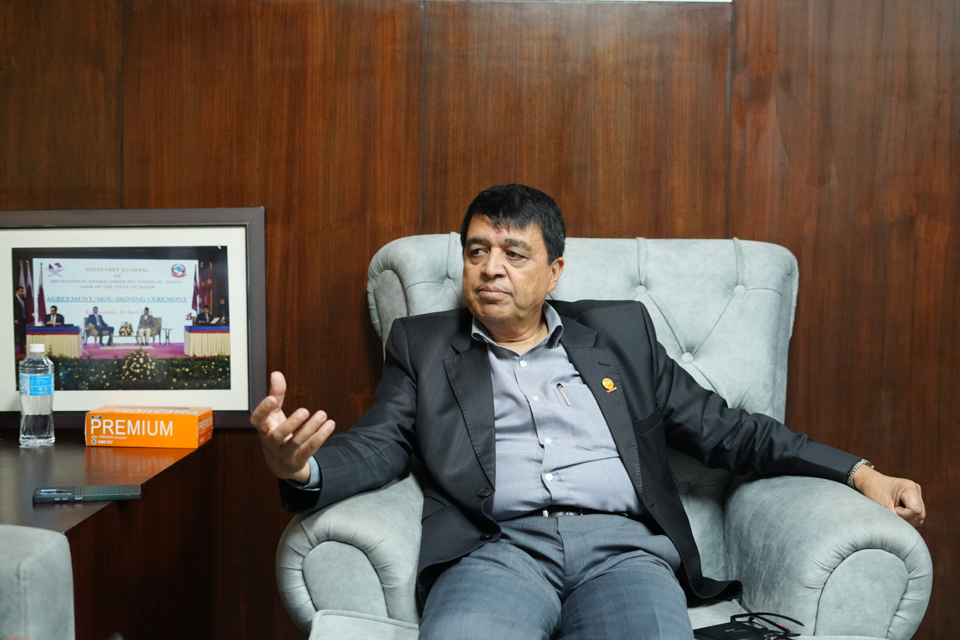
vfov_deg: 27.0
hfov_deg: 39.6
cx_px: 480
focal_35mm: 50
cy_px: 320
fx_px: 1333
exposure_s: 1/200
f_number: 2.8
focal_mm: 50
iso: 5000
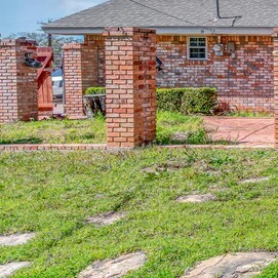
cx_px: 510
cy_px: 81
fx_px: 409
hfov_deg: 21.7
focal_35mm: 45
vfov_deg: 36.9
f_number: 8
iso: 100
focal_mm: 14
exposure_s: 1/250
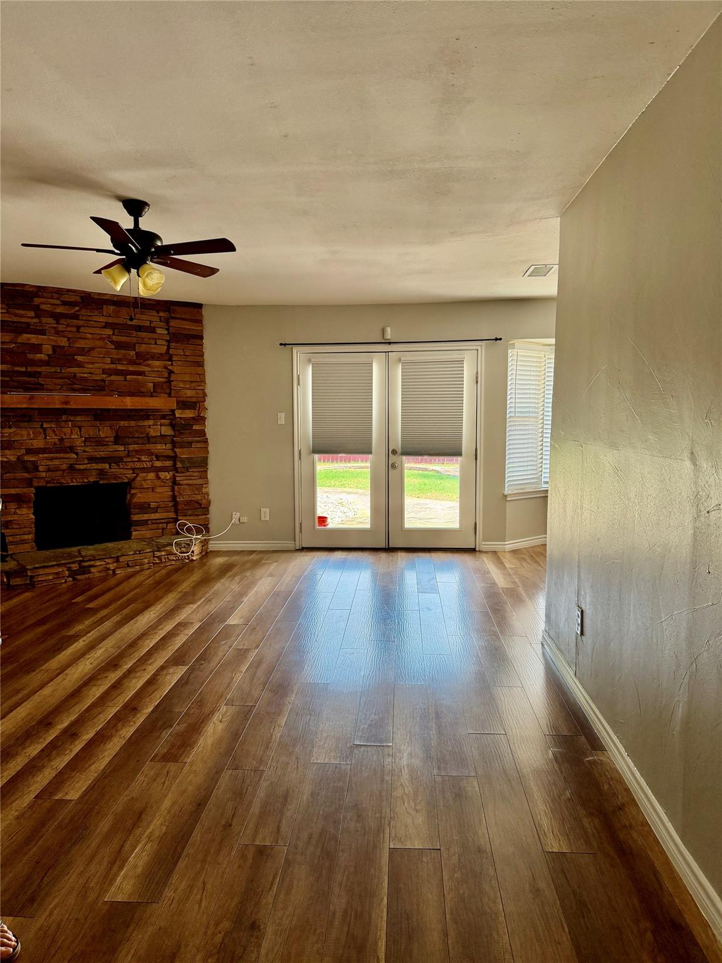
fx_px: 667
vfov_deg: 71.6
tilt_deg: -5.6
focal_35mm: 24
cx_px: 361
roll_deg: -0.5
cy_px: 482
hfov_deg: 56.8
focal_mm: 6.76
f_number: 1.78
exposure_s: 1/218
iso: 200
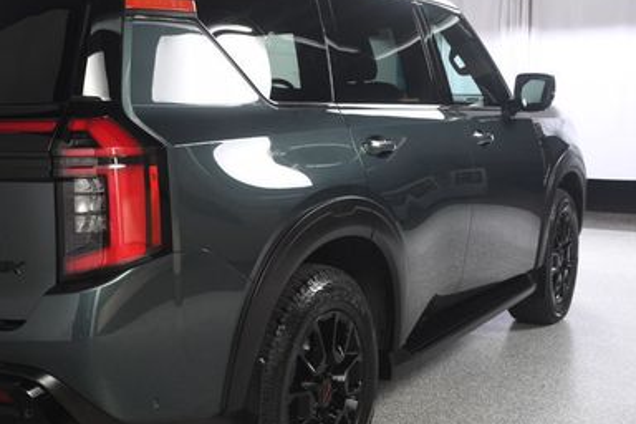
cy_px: 199
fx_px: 883
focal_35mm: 50
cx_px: 146
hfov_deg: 38.4
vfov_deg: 27.0
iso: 100
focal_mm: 20
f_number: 7.1
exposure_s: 1/160
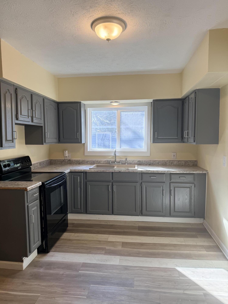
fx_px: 211
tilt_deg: -3.2
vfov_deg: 71.6
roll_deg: +0.1
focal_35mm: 24
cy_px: 152
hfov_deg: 56.8
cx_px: 114
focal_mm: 6.76
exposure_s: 1/246
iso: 100
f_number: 1.78
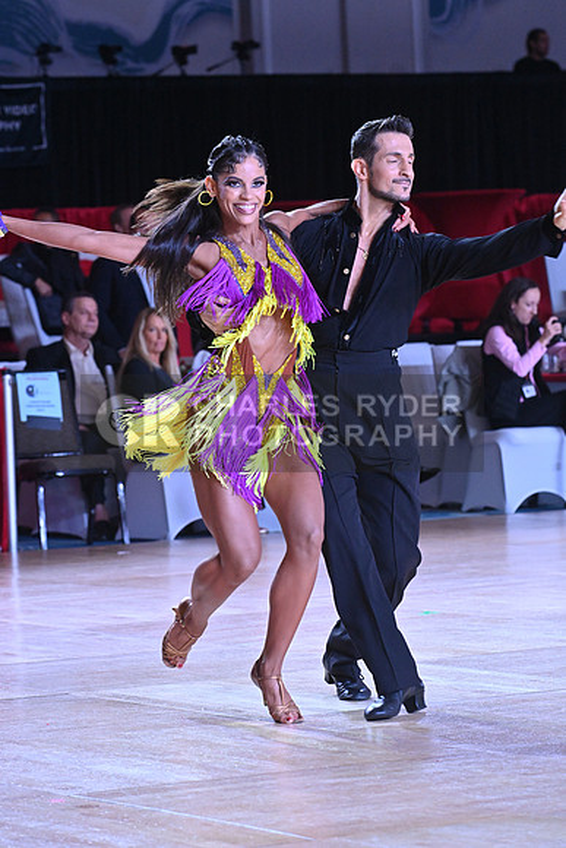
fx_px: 3889
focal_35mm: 165
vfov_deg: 12.4
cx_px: 283
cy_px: 424
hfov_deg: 8.3
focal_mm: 165
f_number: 8
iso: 4000
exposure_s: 1/400
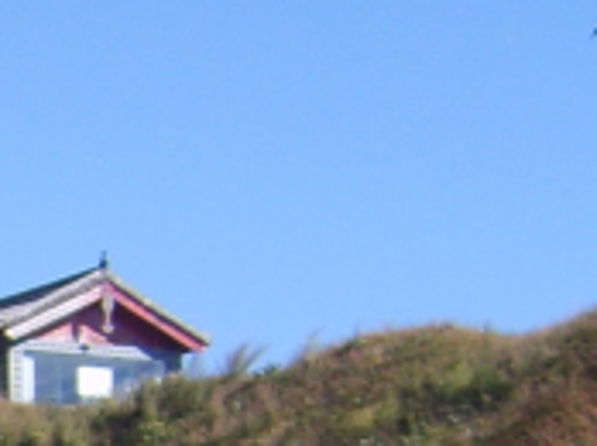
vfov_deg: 6.9
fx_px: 3548
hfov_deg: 8.9
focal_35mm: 206
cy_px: 919
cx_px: -751
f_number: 2.8
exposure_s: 1/750
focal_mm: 5.8
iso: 50
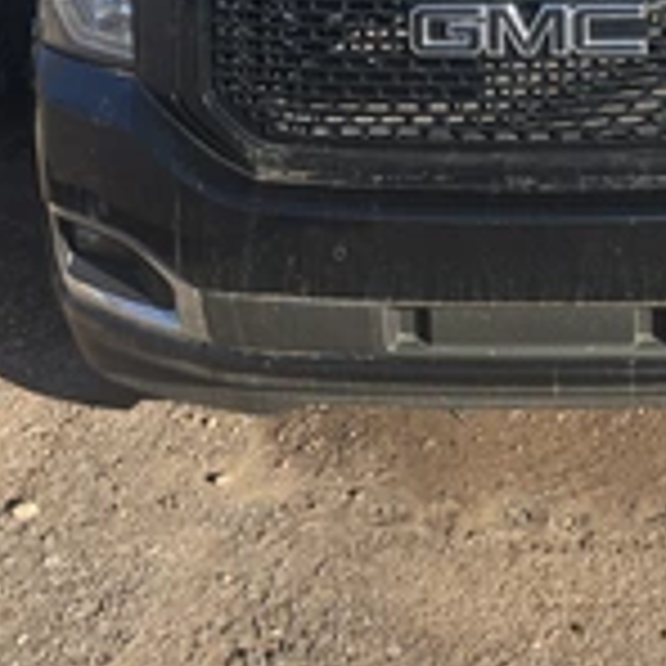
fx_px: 1197
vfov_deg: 28.0
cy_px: -86
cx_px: 486
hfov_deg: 30.6
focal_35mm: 55
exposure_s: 1/300
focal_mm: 6.3
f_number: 1.7
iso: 12
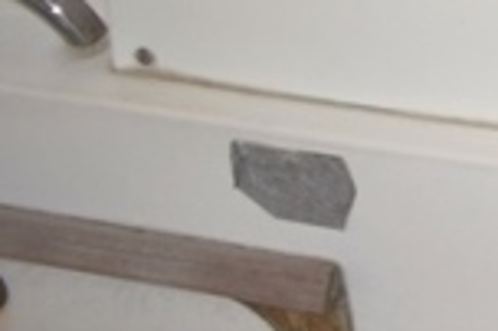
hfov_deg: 10.6
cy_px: -308
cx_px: 1284
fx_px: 2211
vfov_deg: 8.2
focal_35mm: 160
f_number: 5.6
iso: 180
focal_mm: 18
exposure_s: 1/125
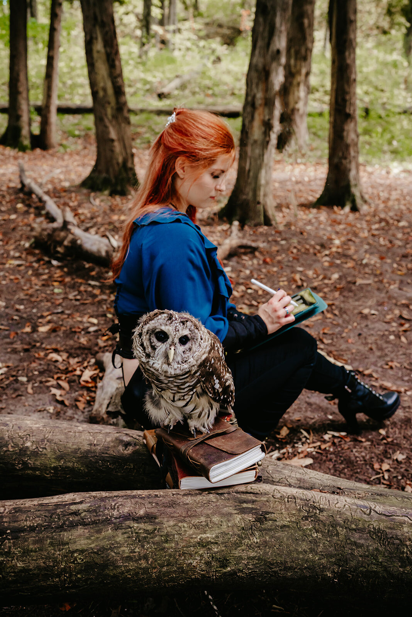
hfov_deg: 37.9
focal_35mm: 35
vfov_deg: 54.4
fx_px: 601
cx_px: 206
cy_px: 308
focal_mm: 35
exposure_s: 1/200
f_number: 4.5
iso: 800
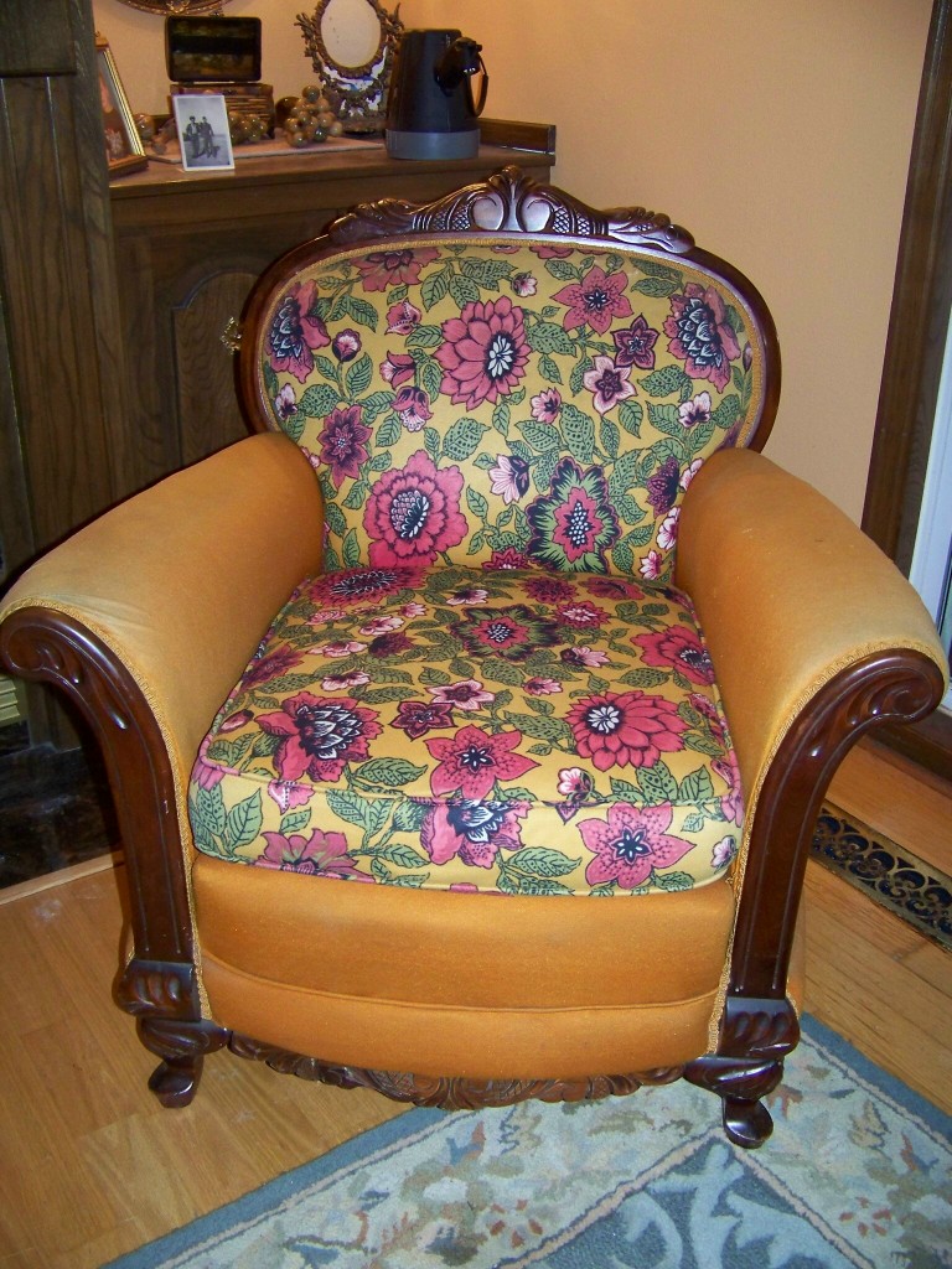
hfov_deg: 39.7
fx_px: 1320
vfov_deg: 51.4
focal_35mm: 36
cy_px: 634
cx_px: 476
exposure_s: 1/30
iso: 200
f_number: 2.8
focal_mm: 5.85
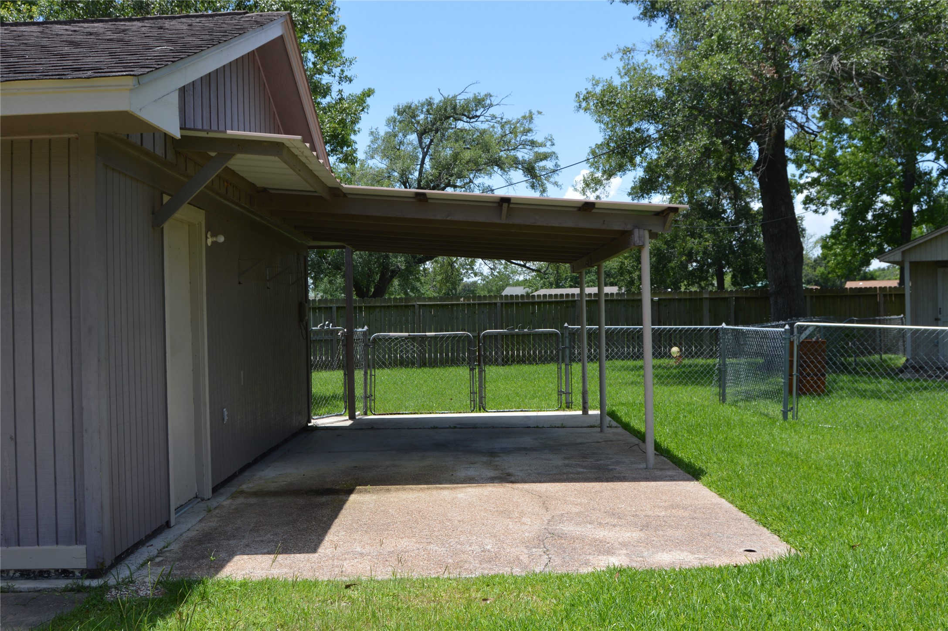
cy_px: 316
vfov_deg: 36.8
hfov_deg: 53.2
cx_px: 474
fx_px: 947
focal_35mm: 36
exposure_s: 1/200
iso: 100
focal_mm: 24
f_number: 7.1
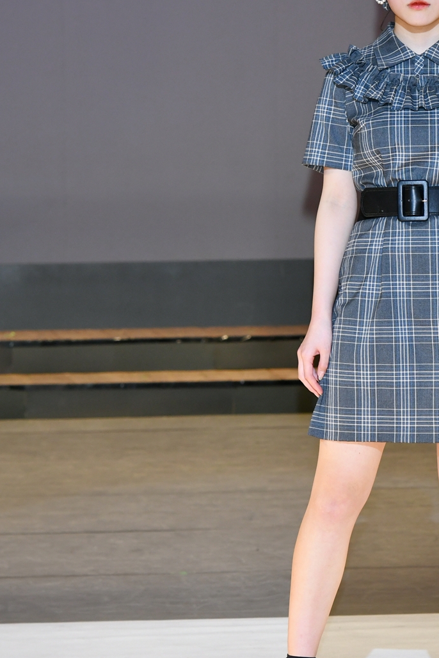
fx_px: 6146
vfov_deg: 6.1
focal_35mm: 336
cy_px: 269
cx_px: 393
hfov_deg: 4.1
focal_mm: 120
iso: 800
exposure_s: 1/250
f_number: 5.6
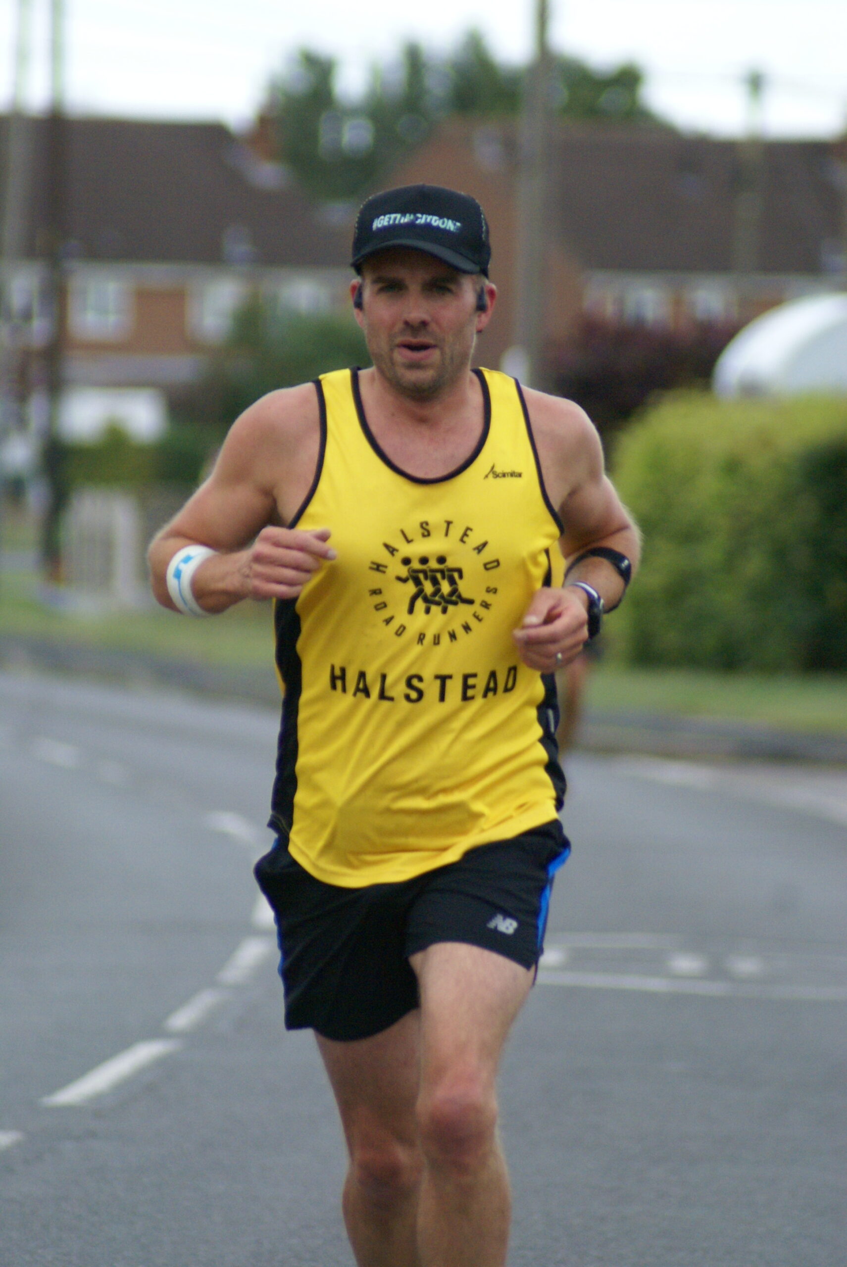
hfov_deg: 3.1
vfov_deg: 4.6
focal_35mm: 450
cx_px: 424
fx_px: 15852
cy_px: 634
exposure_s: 1/250
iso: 800
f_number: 5.6
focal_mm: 300
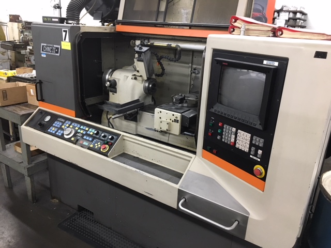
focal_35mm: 29
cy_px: 124
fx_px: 277
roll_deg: -4.4
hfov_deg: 61.7
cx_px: 166
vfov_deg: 48.2
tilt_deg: -19.4
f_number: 2.2
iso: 160
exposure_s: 1/30
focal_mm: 4.15
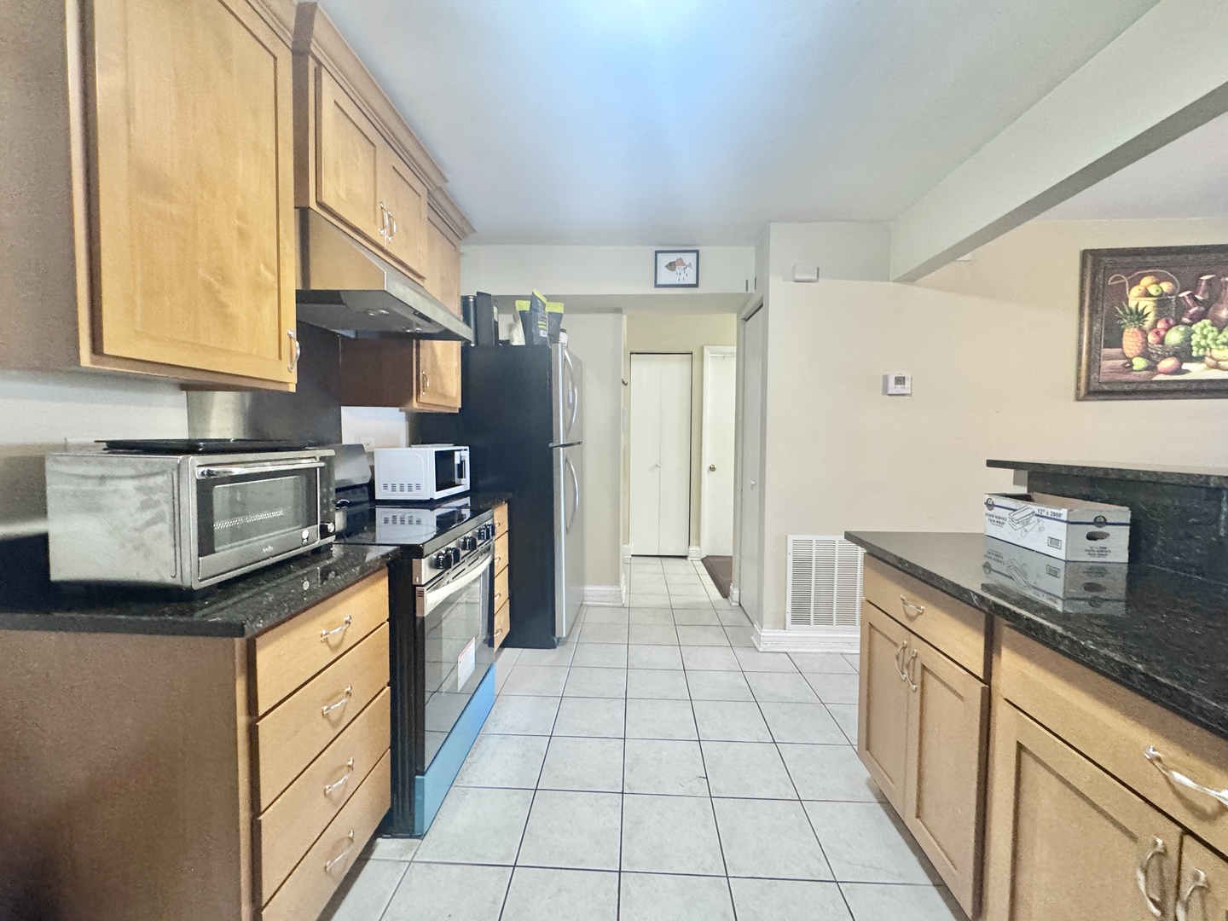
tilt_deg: -3.3
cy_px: 460
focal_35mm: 14
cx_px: 614
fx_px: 497
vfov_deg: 85.7
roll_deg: -0.8
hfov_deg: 102.1
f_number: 2.2
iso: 640
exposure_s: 1/60
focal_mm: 2.22
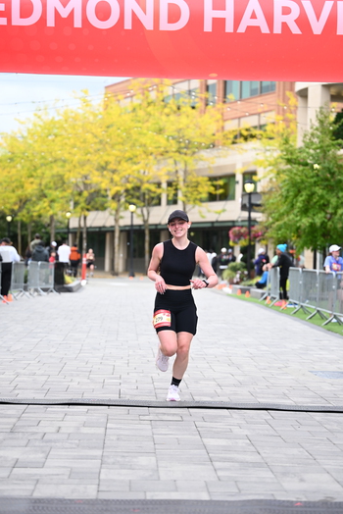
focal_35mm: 86
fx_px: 1227
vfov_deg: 23.6
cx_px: 170
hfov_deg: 15.9
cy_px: 252
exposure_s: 1/2000
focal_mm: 82
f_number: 2.8
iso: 640
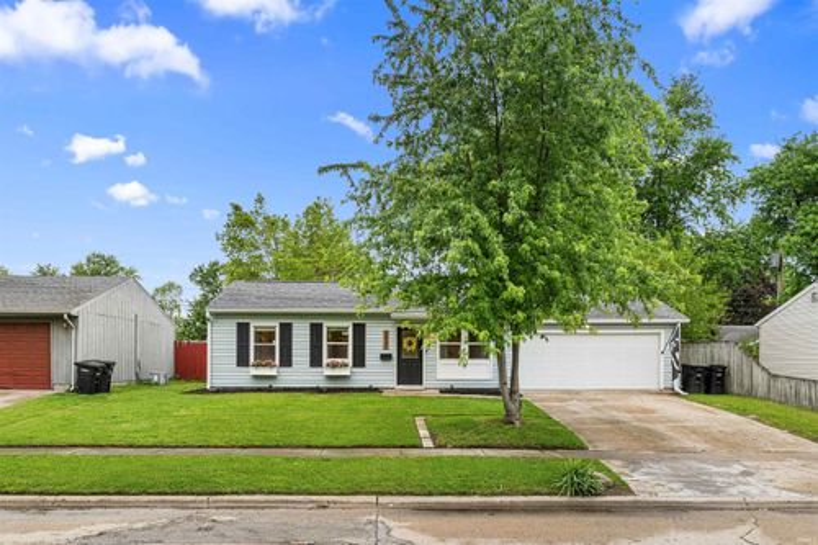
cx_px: 409
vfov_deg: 46.4
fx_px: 636
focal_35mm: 28
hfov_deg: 65.5
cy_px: 272
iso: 640
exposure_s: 1/200
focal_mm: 28
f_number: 7.1
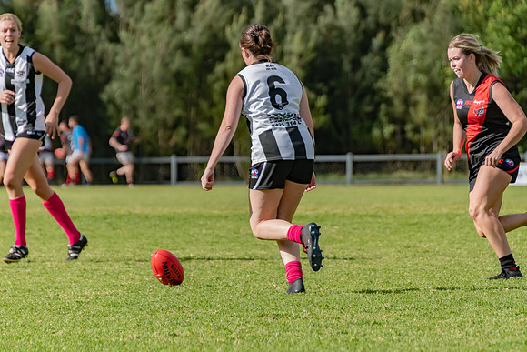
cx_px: 264
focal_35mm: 378
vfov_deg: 3.6
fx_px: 5534
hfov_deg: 5.5
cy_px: 176
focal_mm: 250
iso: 800
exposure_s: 1/4000
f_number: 6.3
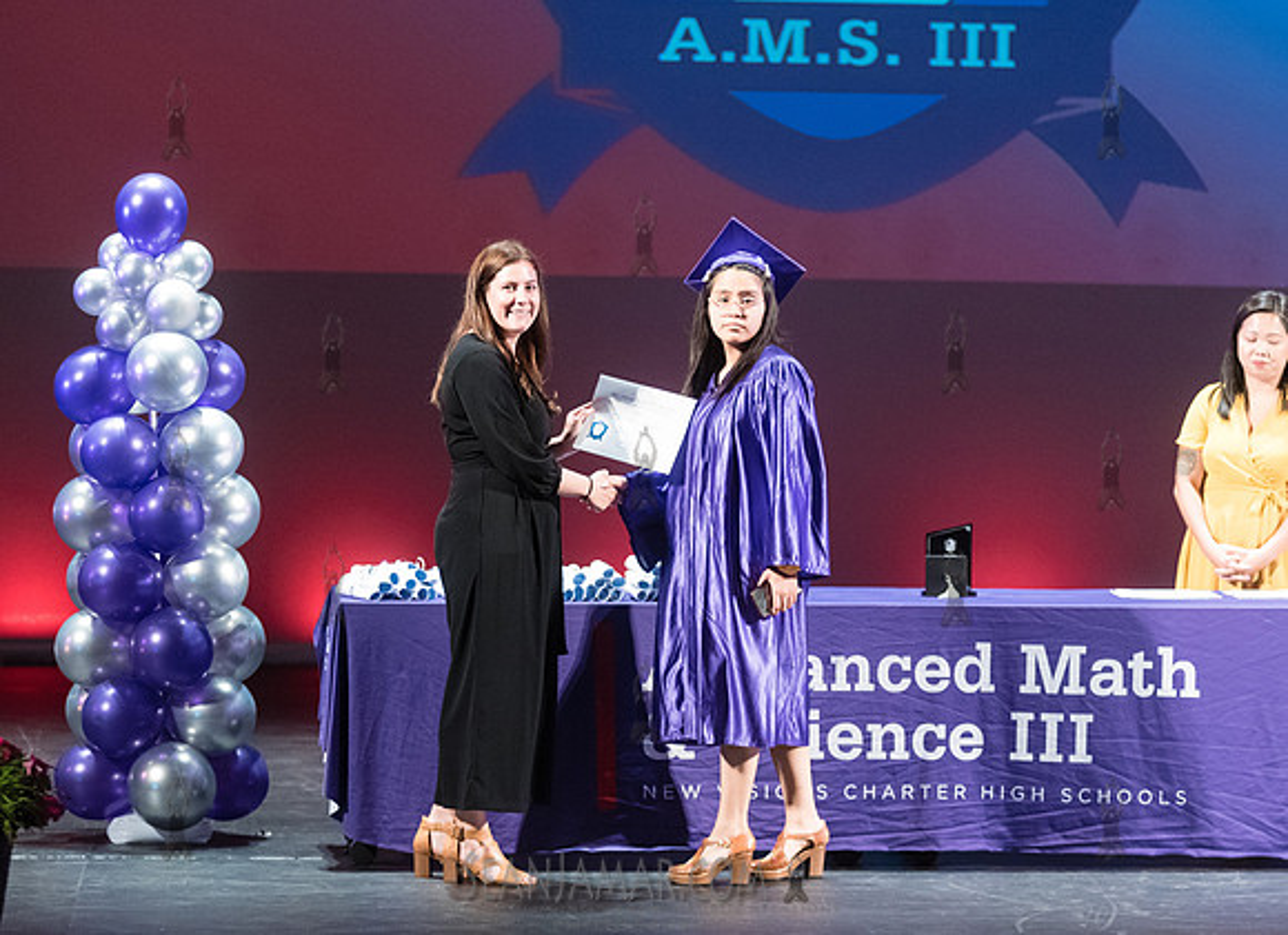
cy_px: 414
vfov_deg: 10.7
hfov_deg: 14.7
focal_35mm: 136
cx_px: 688
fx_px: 4985
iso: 4000
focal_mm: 112
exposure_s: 1/320
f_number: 2.8
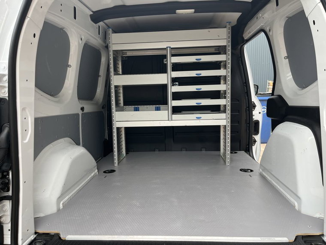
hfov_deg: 67.3
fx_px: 245
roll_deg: +0.7
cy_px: 122
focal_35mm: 26
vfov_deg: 53.1
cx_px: 163
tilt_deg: -8.0
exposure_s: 1/373
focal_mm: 5.1
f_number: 1.6
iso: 50
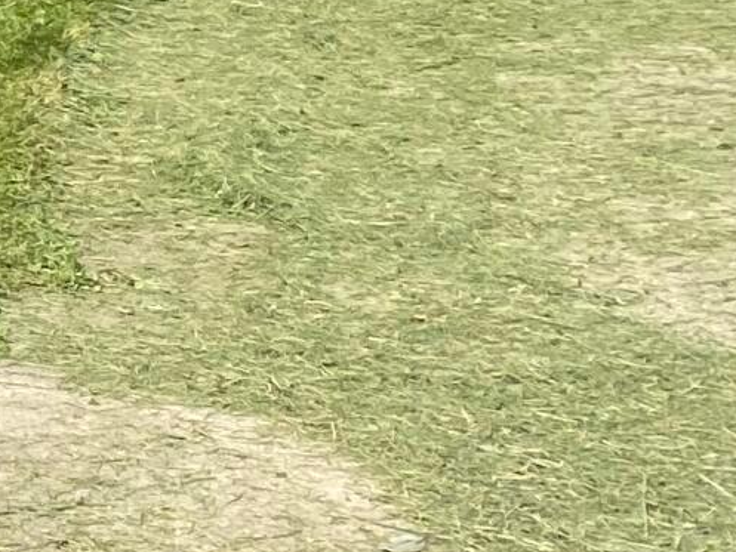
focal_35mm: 157
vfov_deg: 9.4
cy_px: -34
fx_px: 3339
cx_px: -1315
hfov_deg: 10.1
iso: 32
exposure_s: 1/2141
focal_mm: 4.25
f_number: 1.8
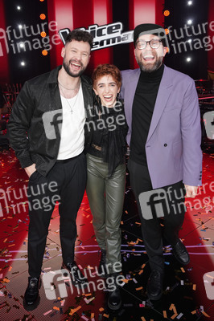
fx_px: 250
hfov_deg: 46.3
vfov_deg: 65.5
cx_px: 107
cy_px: 160
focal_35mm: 28
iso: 1600
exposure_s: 1/100
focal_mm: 28
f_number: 4.5
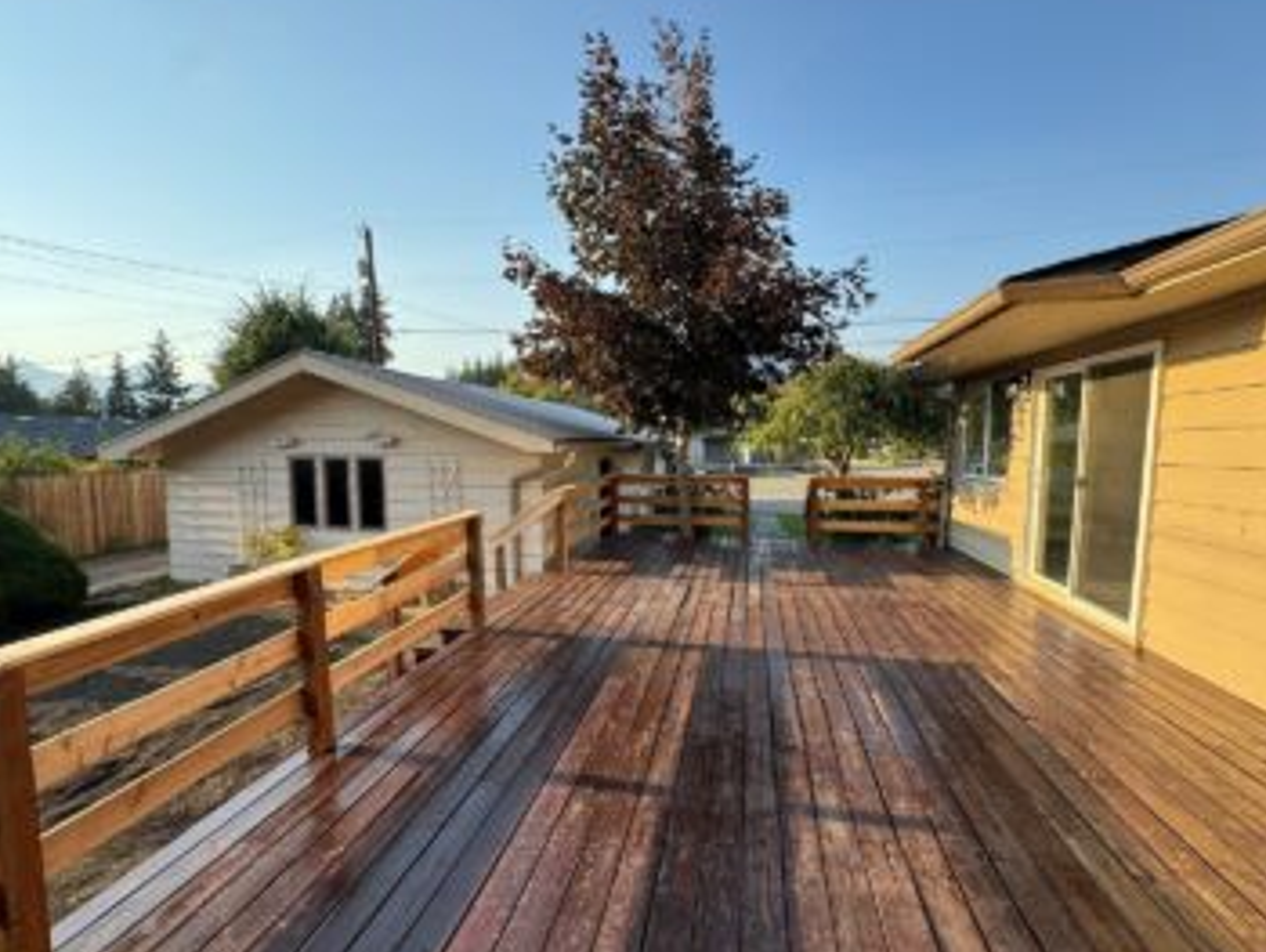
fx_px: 586
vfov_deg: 78.2
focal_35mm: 16
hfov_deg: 94.4
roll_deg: +0.2
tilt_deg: -5.0
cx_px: 604
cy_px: 489
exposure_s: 1/285
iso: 40
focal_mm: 2.22
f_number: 2.2
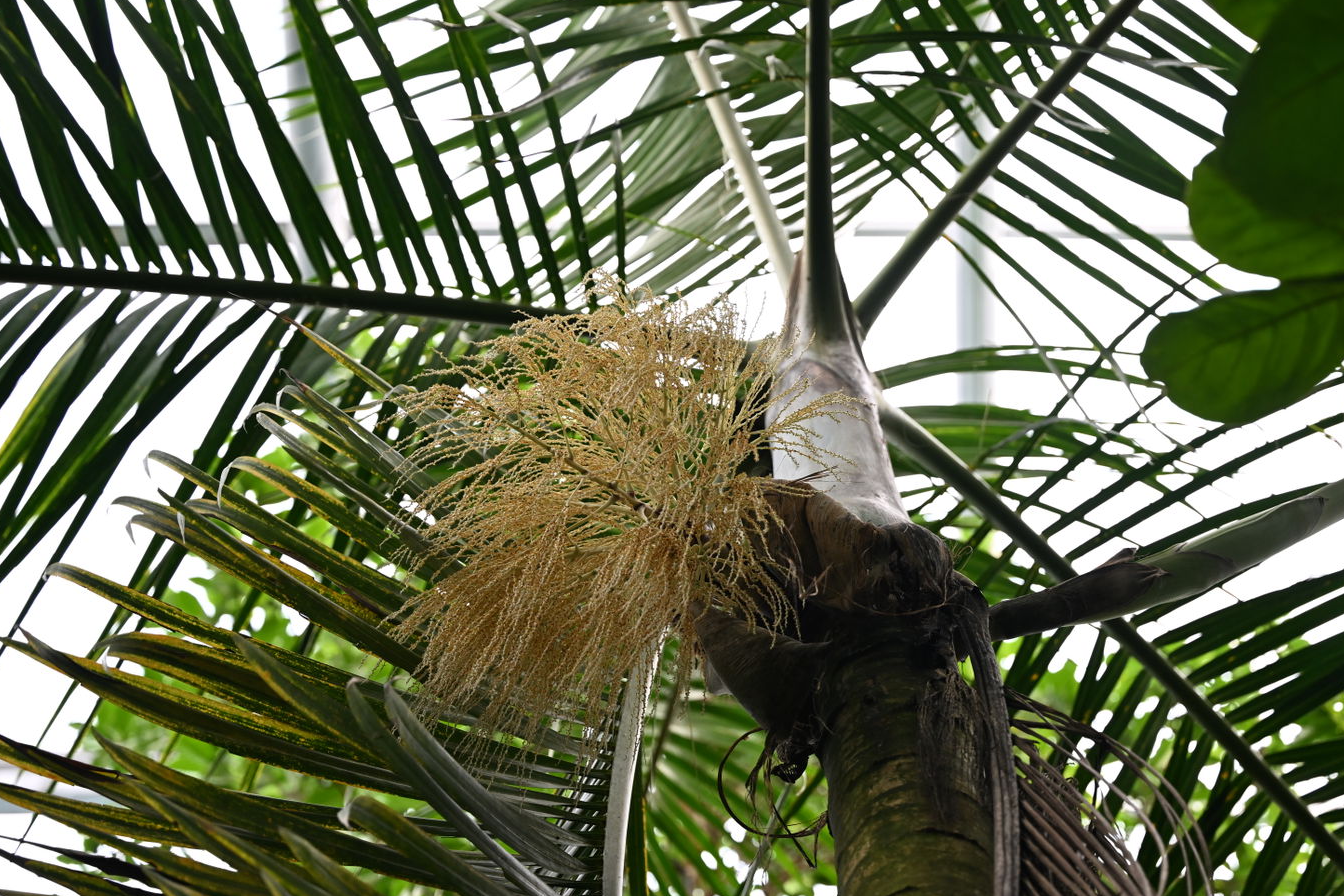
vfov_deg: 13.7
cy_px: 386
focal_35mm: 100
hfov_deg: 20.3
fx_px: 3733
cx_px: 889
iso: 400
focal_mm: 70
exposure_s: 1/125
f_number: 2.8
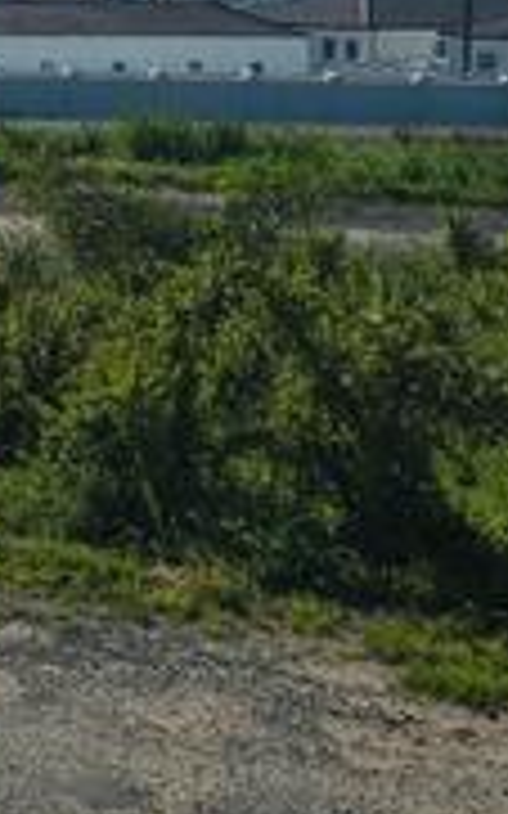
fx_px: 2394
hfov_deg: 10.0
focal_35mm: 108
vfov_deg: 18.8
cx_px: -859
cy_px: -4
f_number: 1.7
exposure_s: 1/1936
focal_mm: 6.3
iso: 12
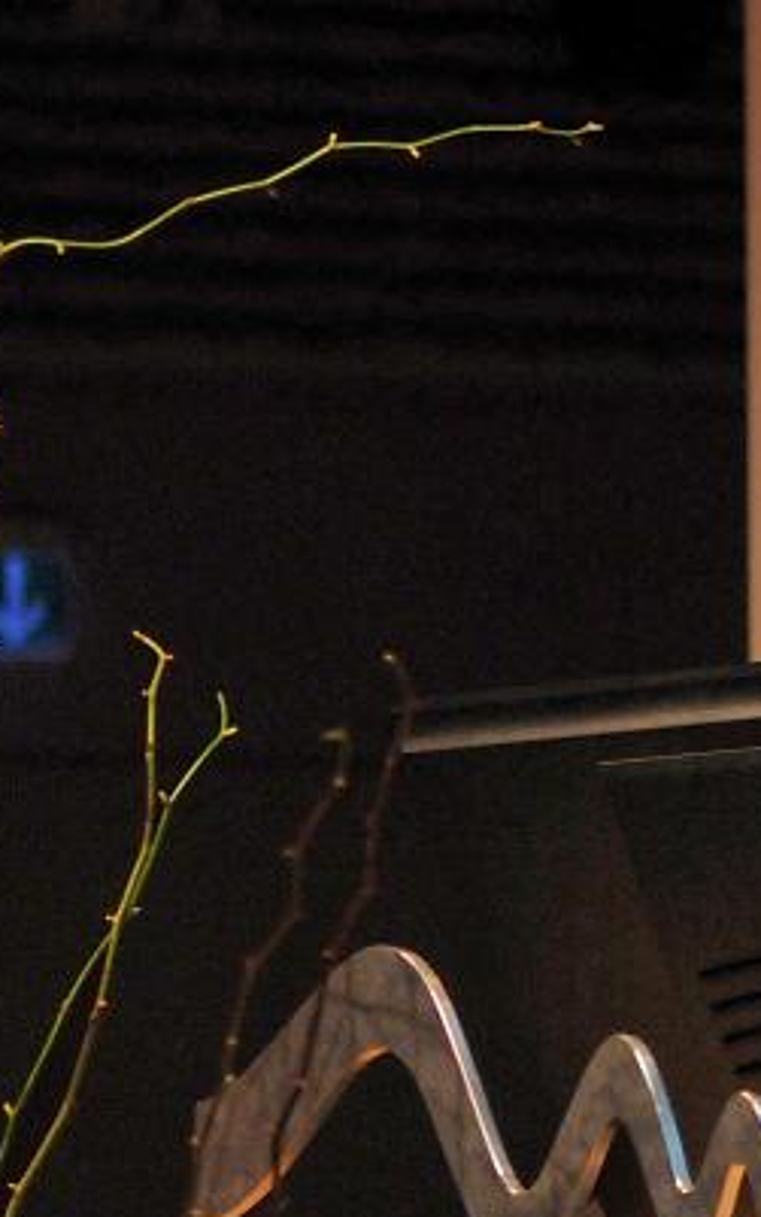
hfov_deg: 5.9
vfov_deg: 9.5
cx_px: 1187
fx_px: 7304
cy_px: 577
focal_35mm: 220
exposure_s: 1/200
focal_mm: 55
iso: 1600
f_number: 3.2
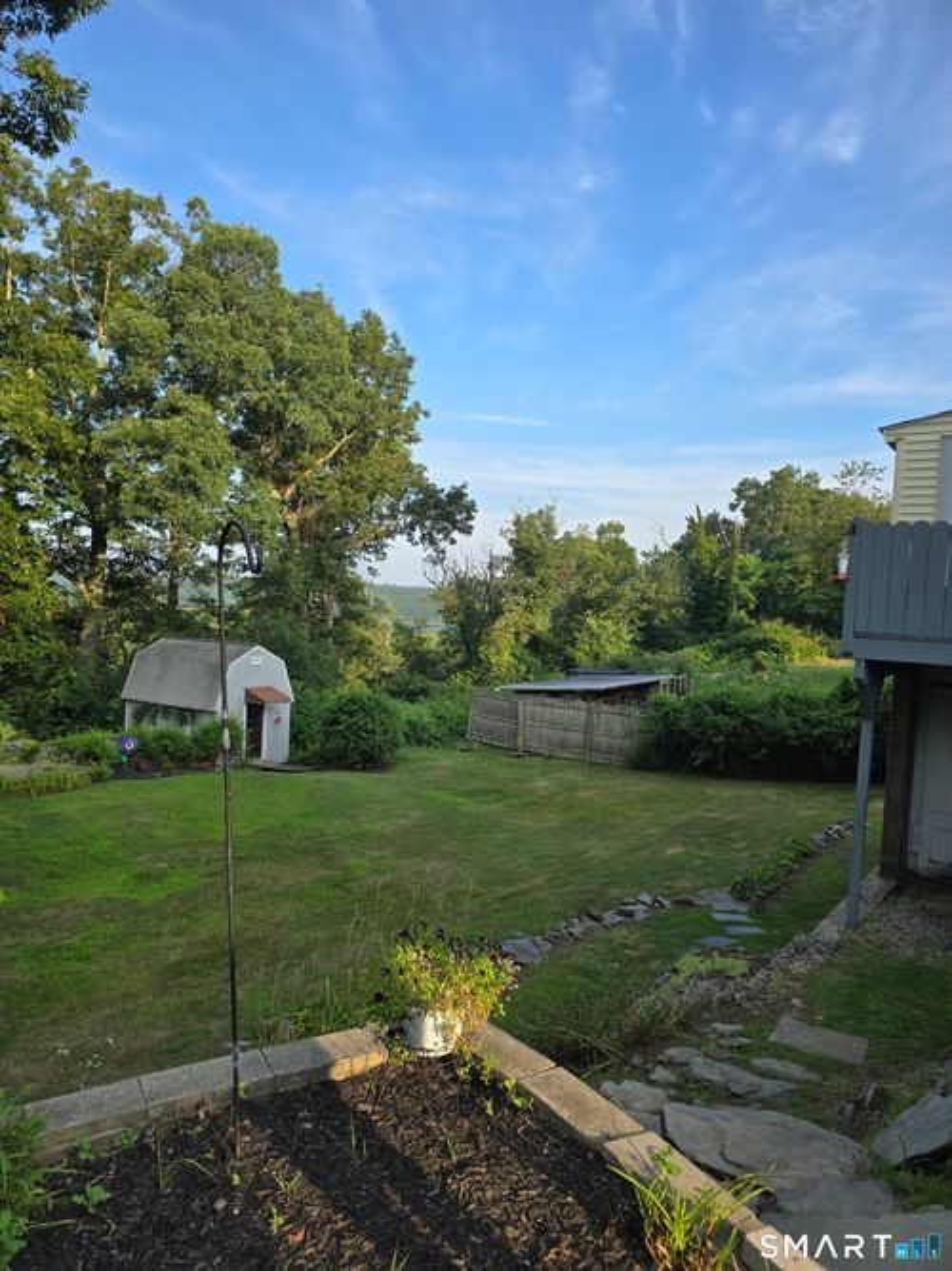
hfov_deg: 58.9
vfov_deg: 73.9
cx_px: 476
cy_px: 636
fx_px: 844
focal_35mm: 23
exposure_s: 1/257
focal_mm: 6.3
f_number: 1.7
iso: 12
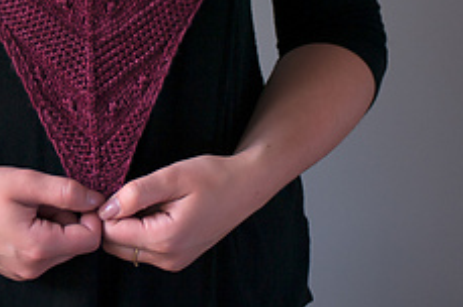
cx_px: 24
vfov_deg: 8.0
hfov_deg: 12.1
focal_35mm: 168
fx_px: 2158
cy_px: -102
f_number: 3.5
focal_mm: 40
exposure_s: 1/90
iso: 400
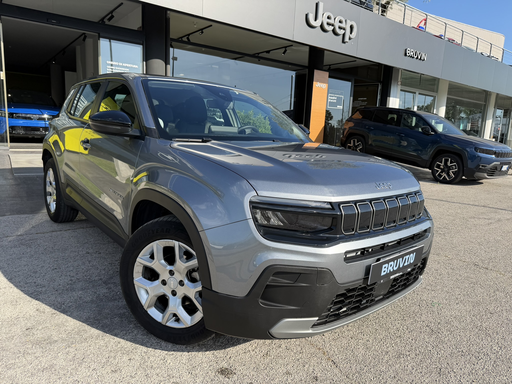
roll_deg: -2.2
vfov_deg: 56.8
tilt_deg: -9.4
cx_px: 256
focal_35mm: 24
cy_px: 192
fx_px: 355
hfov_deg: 71.6
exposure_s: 1/2232
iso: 80
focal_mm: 6.76
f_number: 1.78
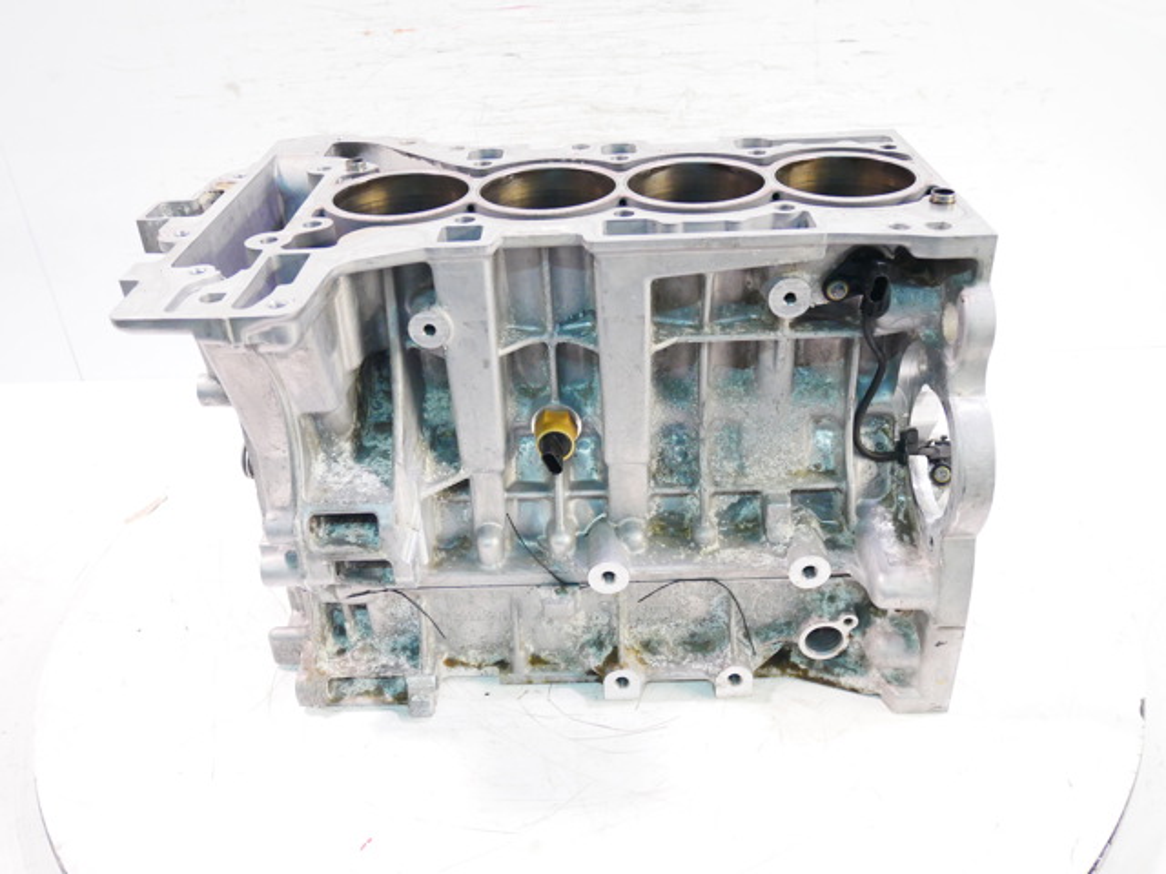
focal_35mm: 30
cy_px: 437
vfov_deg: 46.8
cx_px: 583
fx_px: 1011
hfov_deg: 60.0
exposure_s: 1/60
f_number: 3.8
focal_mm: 15
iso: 1600
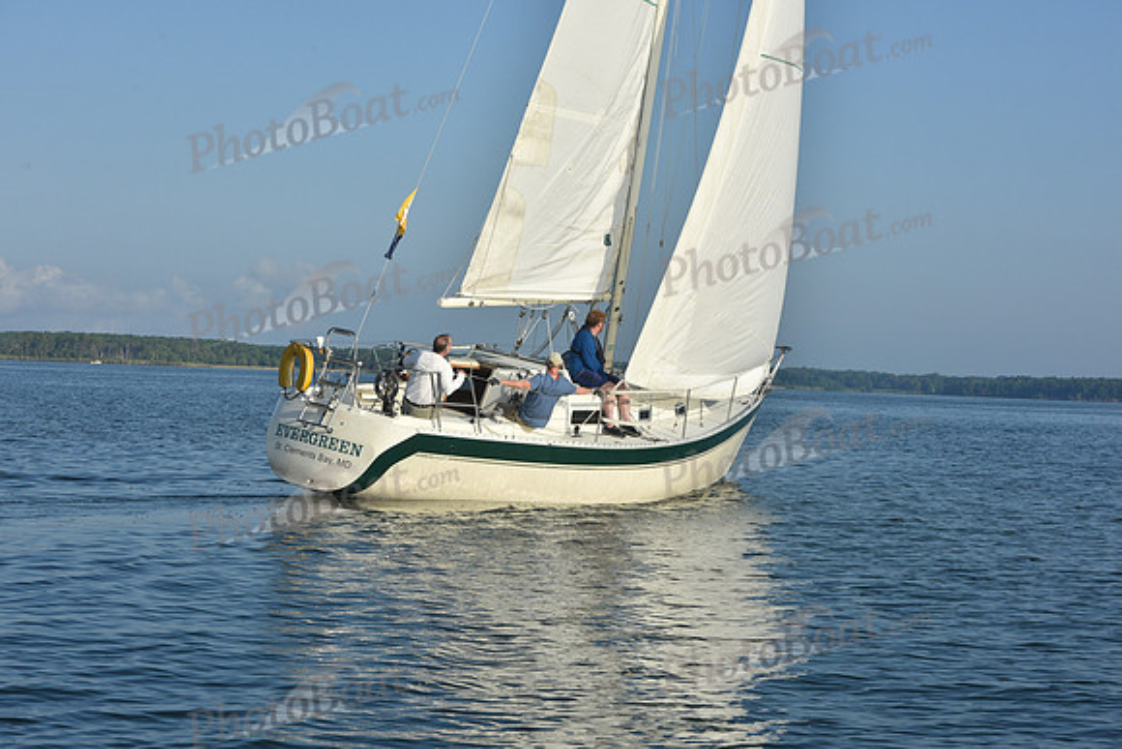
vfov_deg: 19.5
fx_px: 2182
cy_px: 374
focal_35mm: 70
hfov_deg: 28.8
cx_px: 561
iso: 320
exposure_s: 1/800
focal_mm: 70
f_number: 11
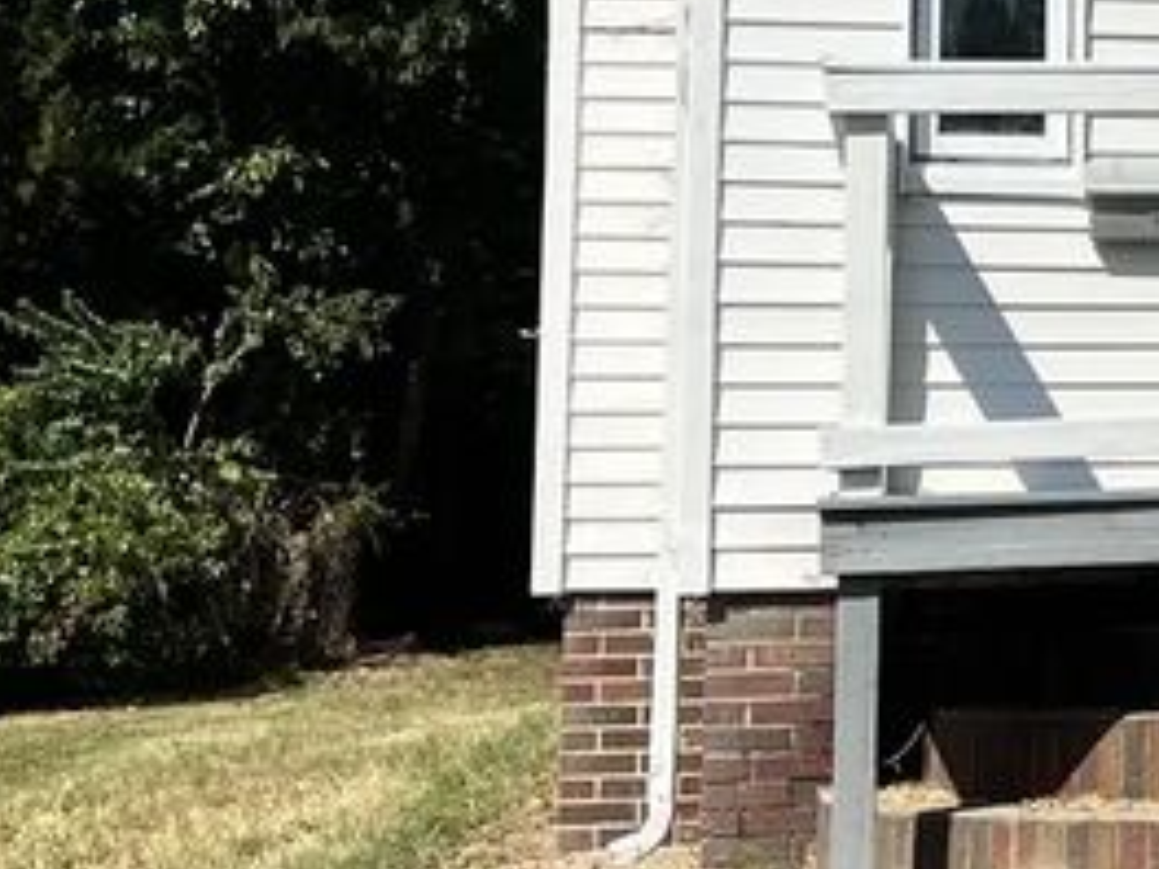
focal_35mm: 101
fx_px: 3382
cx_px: 1905
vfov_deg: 14.6
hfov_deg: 17.0
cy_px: 246
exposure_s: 1/8696
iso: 50
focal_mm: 5.7
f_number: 1.5
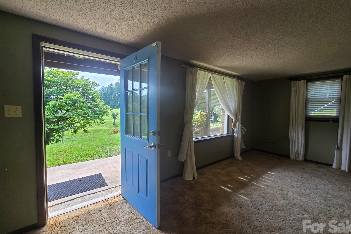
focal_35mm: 14
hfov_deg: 104.2
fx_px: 136
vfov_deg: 81.2
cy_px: 119
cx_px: 177
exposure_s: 1/203
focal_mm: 2.2
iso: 50
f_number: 2.2
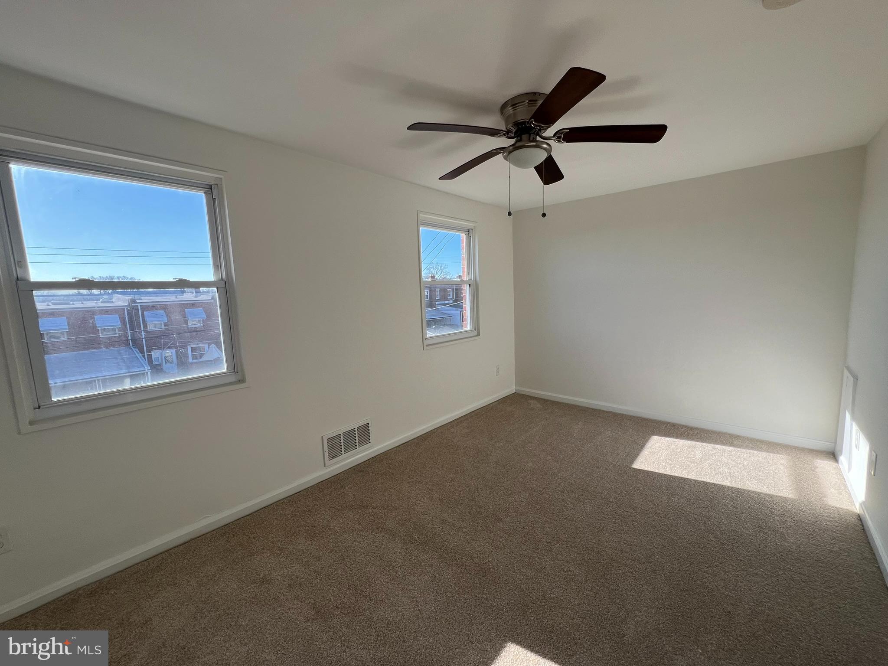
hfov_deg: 106.2
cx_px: 444
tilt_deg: -8.9
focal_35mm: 13
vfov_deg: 89.9
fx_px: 333
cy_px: 333
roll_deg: +2.2
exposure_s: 1/349
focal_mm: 1.57
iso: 32
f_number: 1.8
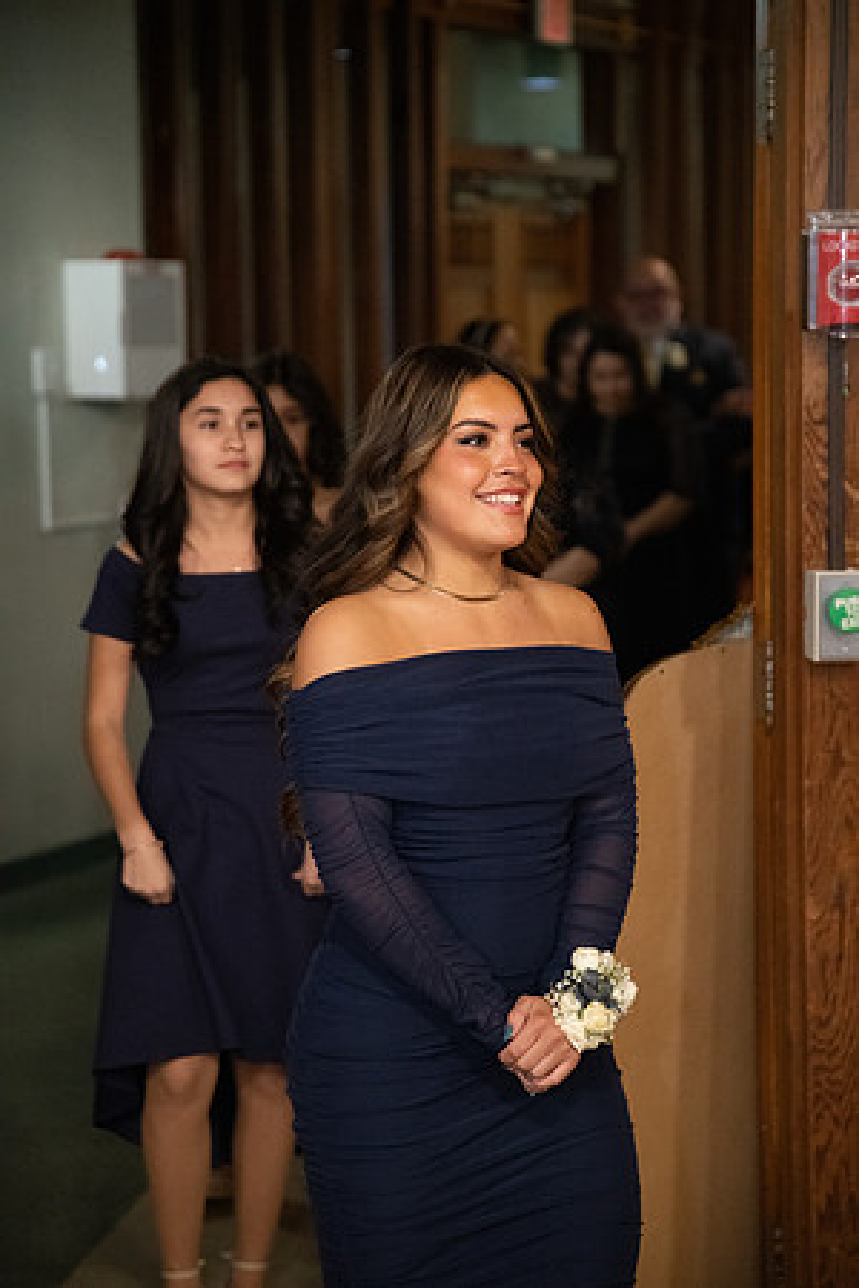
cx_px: 430
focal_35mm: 105
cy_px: 644
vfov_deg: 19.5
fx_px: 3758
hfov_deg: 13.0
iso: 8000
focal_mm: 105
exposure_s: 1/200
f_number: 4
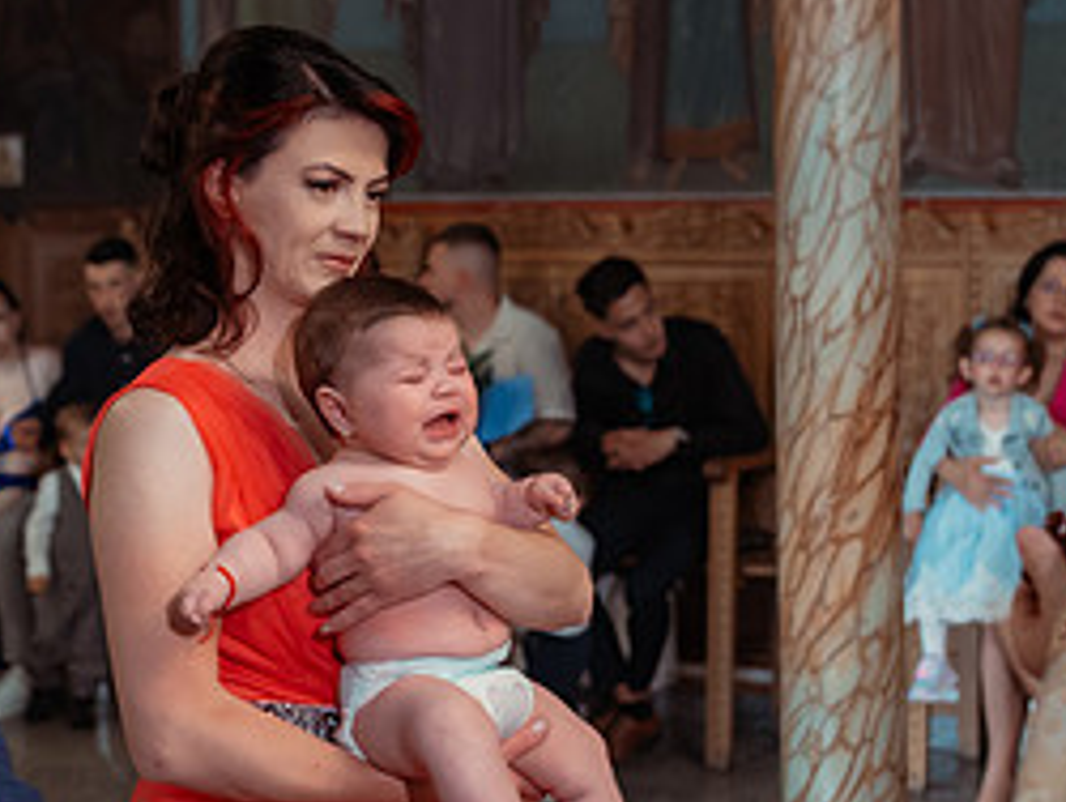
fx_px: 2404
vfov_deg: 18.9
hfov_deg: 25.0
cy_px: 437
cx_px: 456
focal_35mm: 78
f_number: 2.8
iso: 1600
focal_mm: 35
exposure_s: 1/200
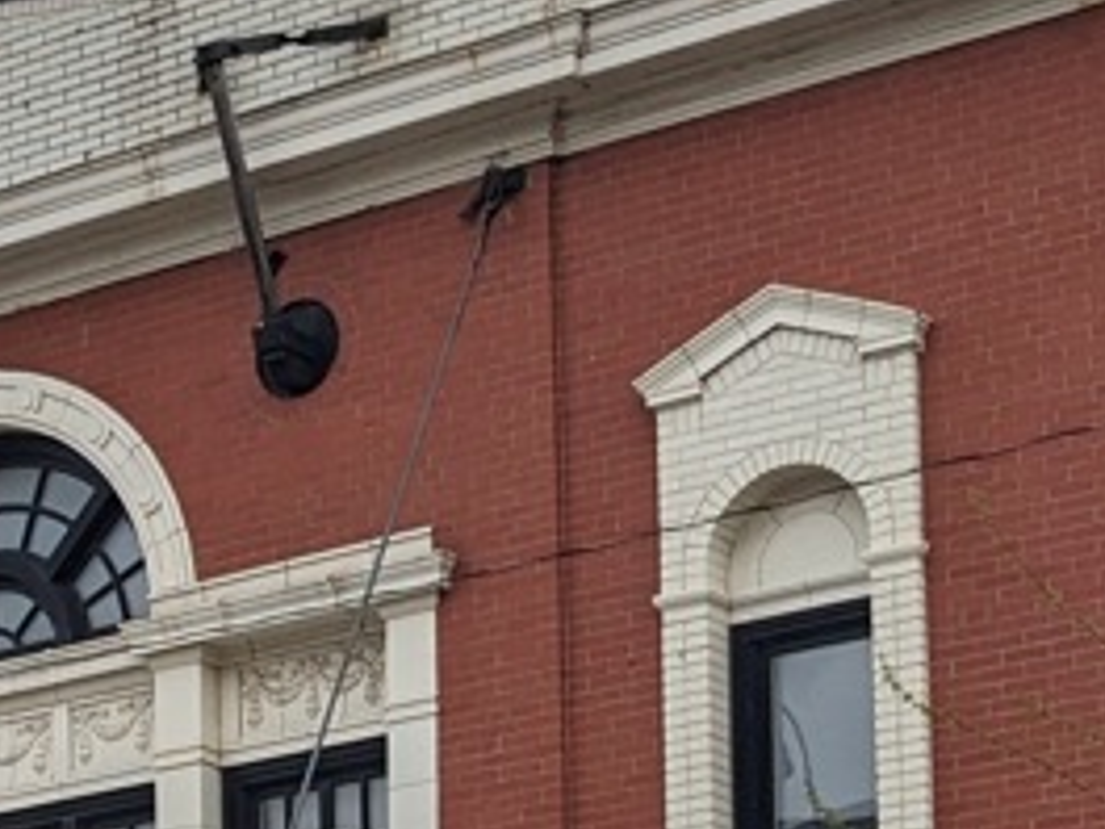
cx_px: -163
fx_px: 4565
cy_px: 1382
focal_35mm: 143
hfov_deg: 13.5
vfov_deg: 9.9
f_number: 1.73
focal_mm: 4.38
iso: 62
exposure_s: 1/1669
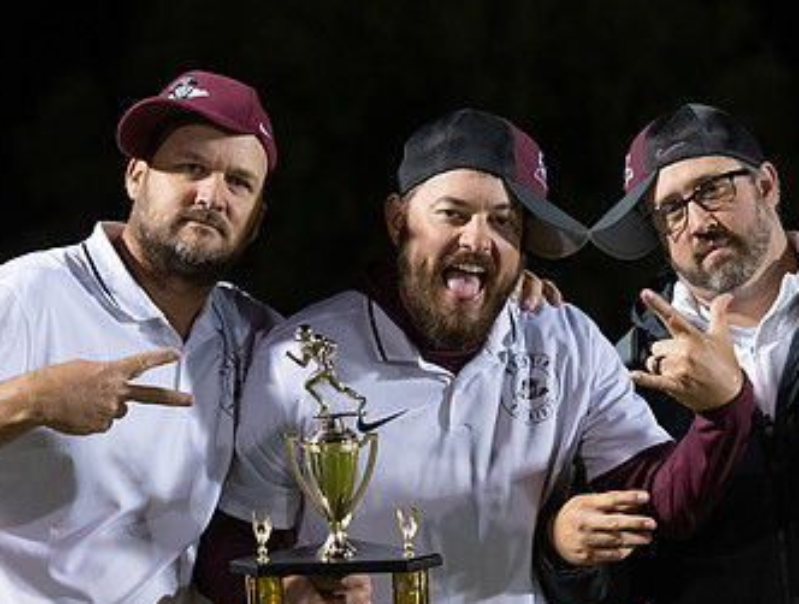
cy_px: 450
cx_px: 470
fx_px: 3889
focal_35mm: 168
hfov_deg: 11.7
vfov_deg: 8.9
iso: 4000
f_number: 3.5
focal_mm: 85
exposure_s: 1/320
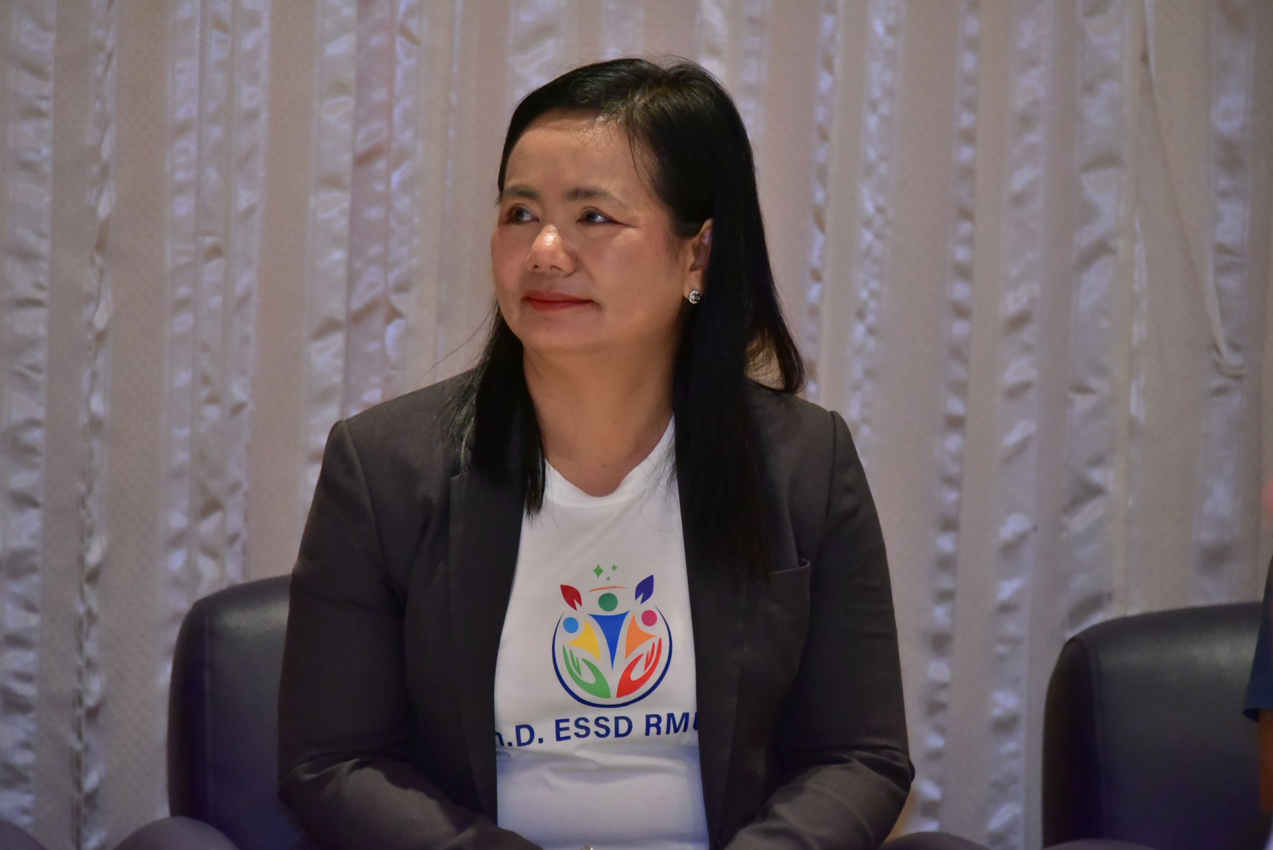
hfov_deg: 8.9
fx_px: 8136
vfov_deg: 6.0
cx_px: 636
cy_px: 425
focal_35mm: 230
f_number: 5.6
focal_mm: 230
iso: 8000
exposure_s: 1/200
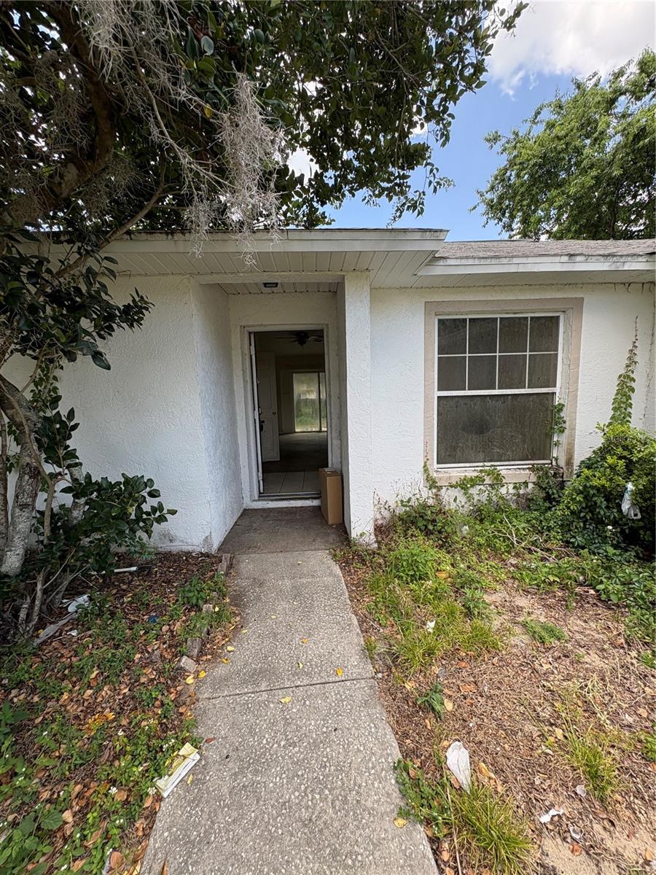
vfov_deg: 102.1
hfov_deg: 85.7
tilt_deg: -5.8
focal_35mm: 14
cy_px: 438
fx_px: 354
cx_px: 328
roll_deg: +0.5
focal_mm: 2.22
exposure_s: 1/364
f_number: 2.2
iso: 40
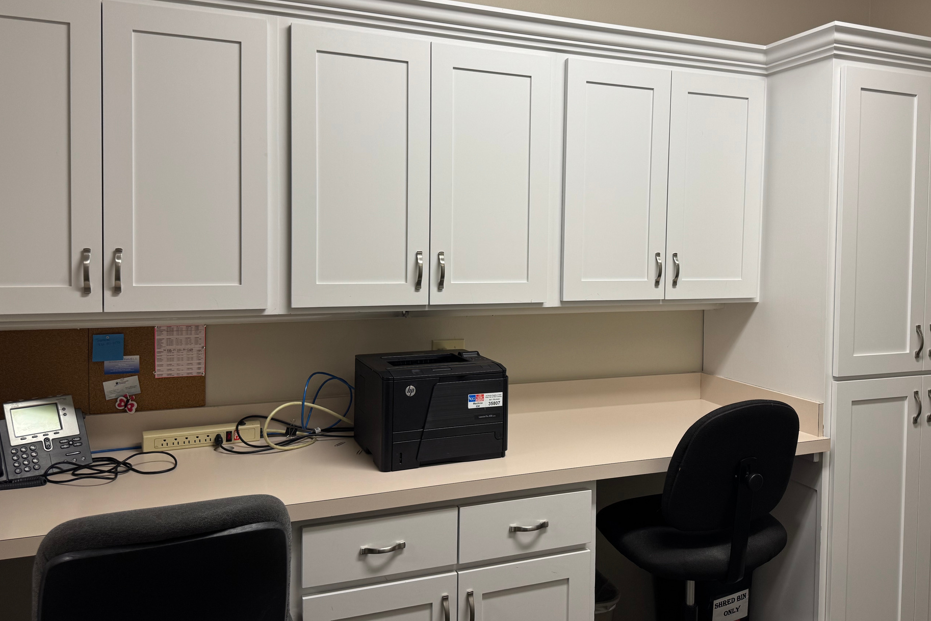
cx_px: 520
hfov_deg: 65.3
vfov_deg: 46.2
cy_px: 264
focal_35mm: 28
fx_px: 724
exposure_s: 1/61
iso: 64
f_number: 1.78
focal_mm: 6.76
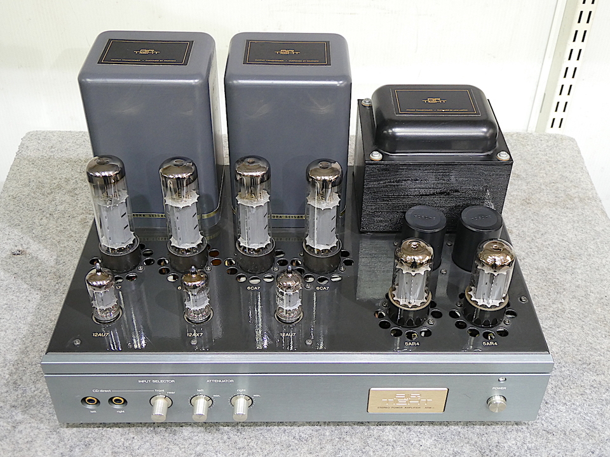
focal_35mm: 40
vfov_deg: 36.0
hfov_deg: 46.8
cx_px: 305
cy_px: 228
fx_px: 705
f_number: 3.8
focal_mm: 7.2
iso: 200
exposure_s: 1/6
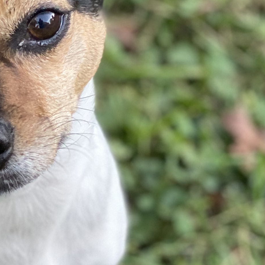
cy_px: 202
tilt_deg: -54.4
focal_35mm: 201
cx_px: -83
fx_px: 1741
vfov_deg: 8.7
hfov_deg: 8.6
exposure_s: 1/122
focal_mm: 6
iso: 160
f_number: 2
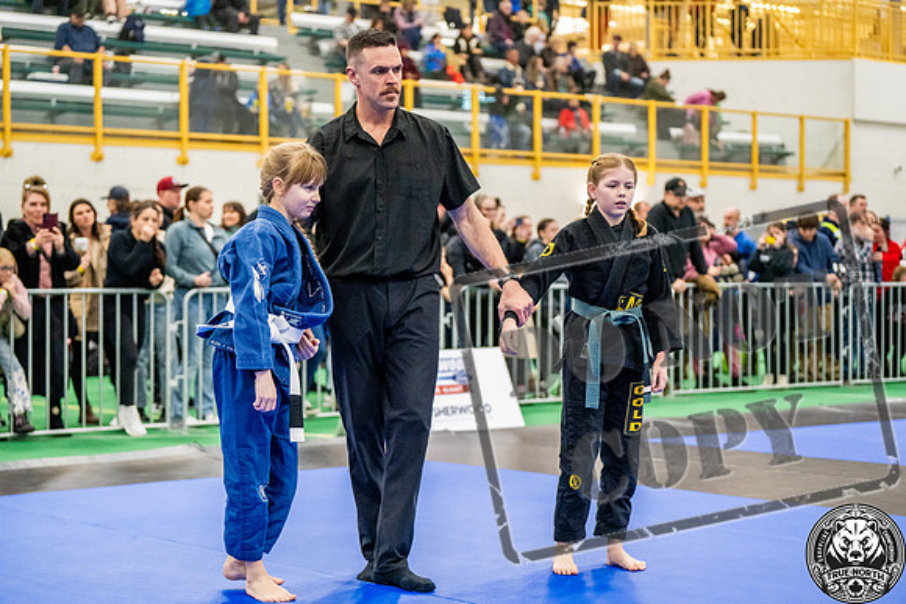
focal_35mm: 70
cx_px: 453
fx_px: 1762
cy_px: 302
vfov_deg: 19.5
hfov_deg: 28.8
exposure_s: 1/500
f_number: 2.8
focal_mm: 70
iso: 6400
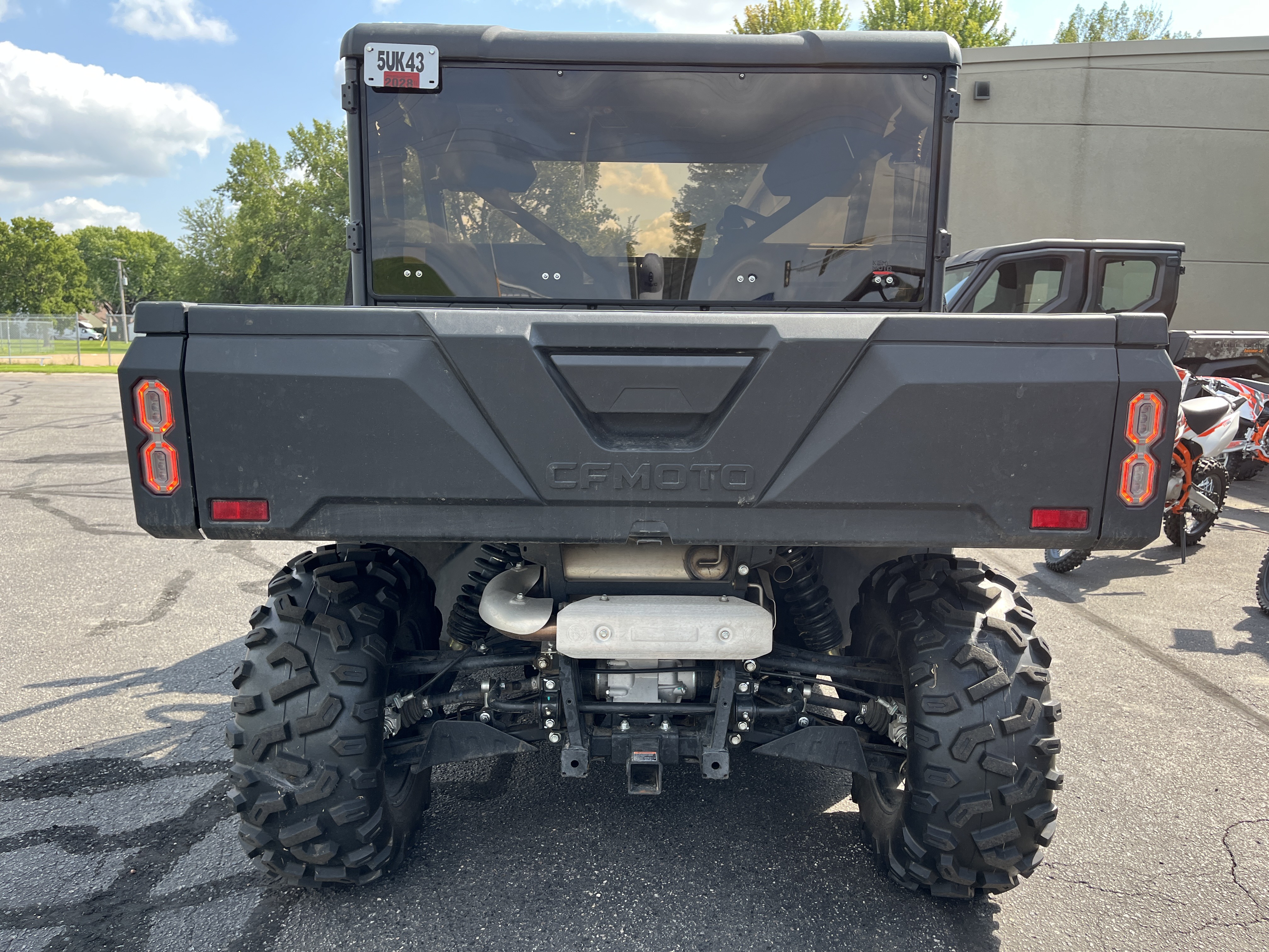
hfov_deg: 67.3
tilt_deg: -8.3
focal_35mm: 26
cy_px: 476
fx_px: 953
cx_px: 634
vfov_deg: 53.1
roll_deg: -0.9
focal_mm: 5.1
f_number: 1.6
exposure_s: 1/668
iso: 50
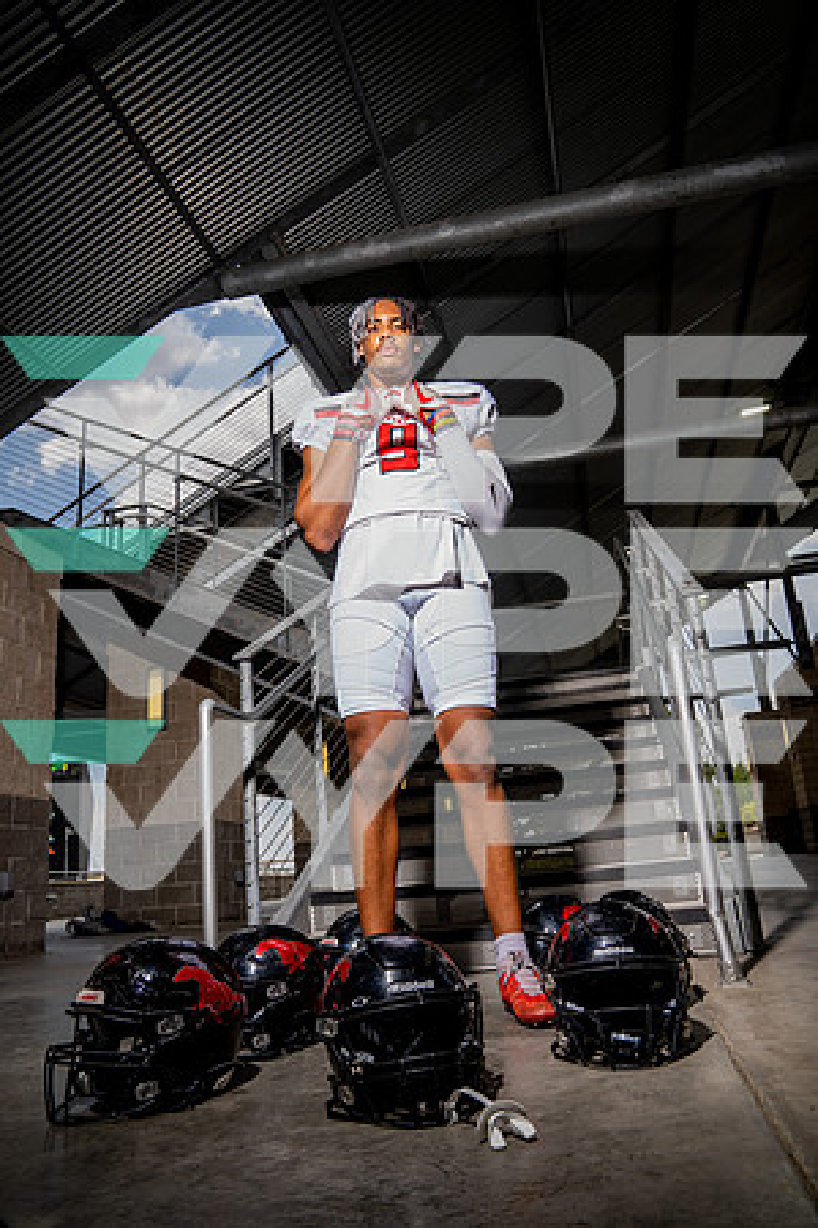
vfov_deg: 73.7
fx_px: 818
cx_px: 409
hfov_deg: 53.1
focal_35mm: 24
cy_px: 614
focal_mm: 24
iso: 100
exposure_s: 1/250
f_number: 6.3
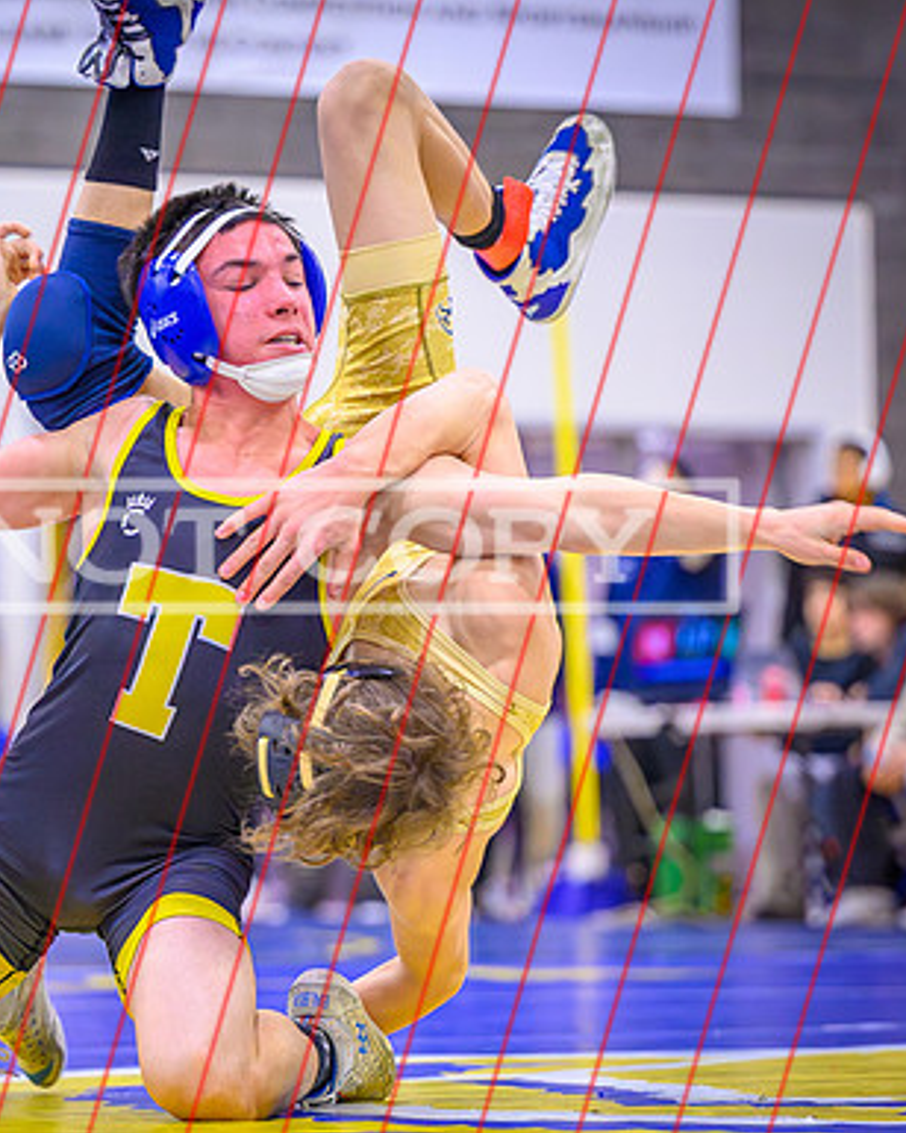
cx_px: 354
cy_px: 702
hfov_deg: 8.5
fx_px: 6067
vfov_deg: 10.7
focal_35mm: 181
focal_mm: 103
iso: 6400
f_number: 2.8
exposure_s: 1/640
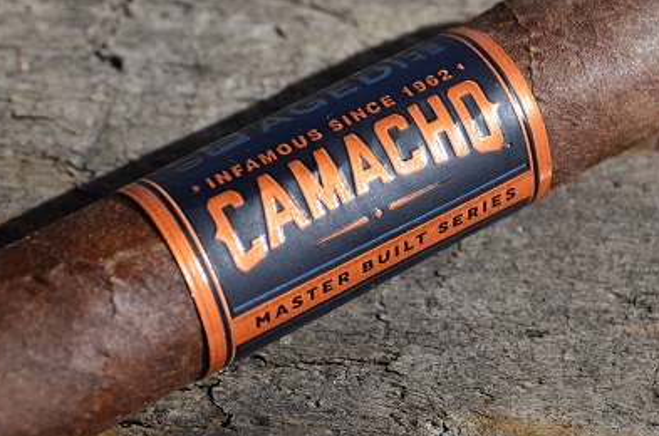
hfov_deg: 17.0
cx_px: 356
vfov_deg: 11.3
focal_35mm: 121
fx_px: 2205
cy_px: 179
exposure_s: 1/400
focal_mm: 55
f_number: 10
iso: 160
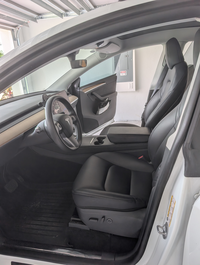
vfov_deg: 71.5
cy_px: 132
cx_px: 100
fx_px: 184
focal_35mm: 24
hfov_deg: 56.9
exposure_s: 1/95.6
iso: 21
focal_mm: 6.9
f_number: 1.68
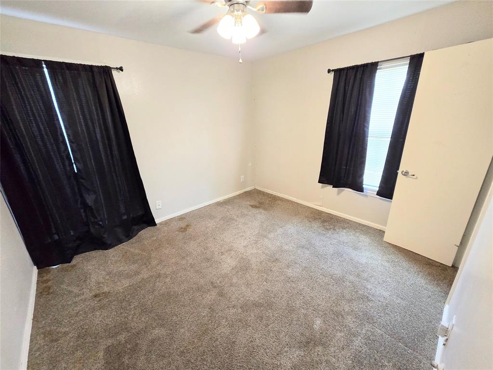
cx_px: 246
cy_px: 185
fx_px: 185
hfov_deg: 106.2
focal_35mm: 13
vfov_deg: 89.9
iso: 500
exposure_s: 1/60
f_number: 2.2
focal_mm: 2.2
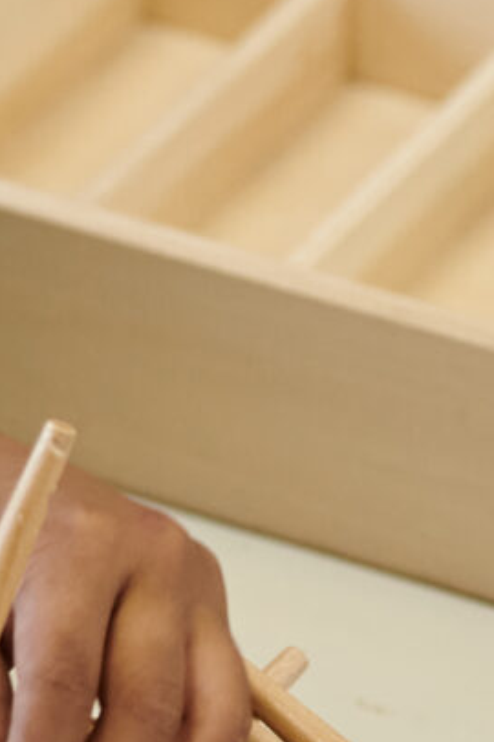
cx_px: -257
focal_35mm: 443
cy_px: -482
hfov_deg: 3.1
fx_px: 9118
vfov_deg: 4.6
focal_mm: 70
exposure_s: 1/200
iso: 640
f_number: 2.8
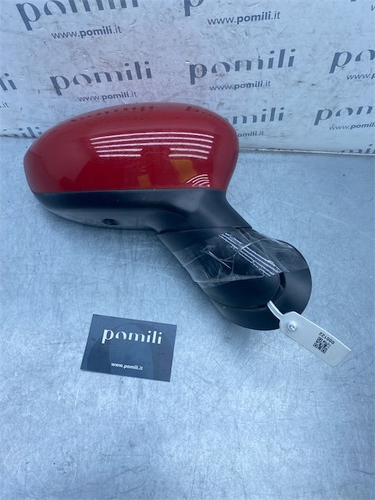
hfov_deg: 53.1
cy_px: 250
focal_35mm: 26
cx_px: 188
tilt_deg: -63.8
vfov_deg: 67.3
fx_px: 376
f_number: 1.8
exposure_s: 1/927
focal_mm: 4.25
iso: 32
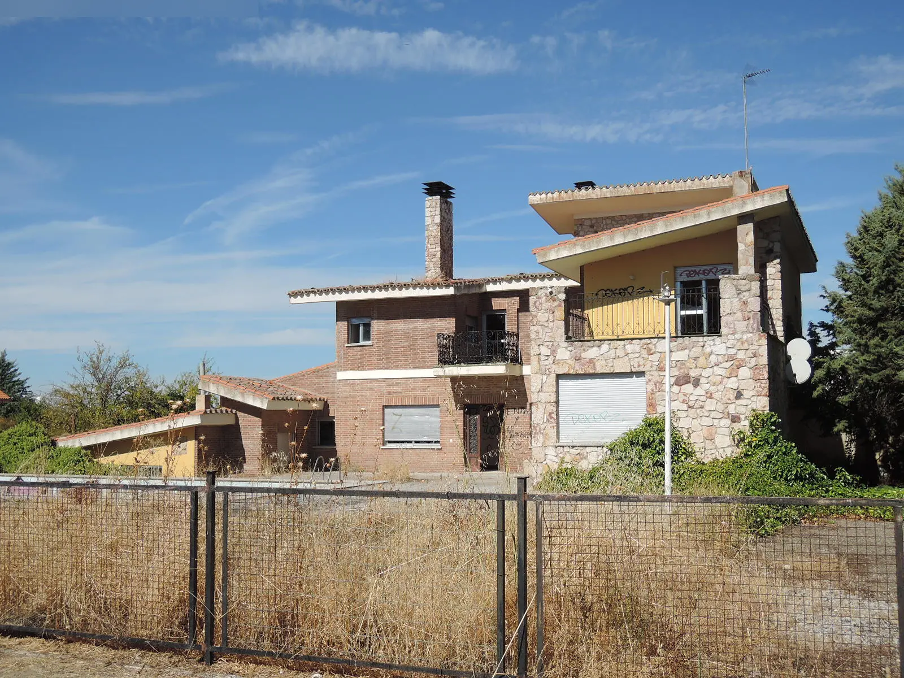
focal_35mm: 40
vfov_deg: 36.0
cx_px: 452
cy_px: 339
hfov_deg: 46.8
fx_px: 1045
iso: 80
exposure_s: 1/200
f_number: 3.5
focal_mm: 8.6
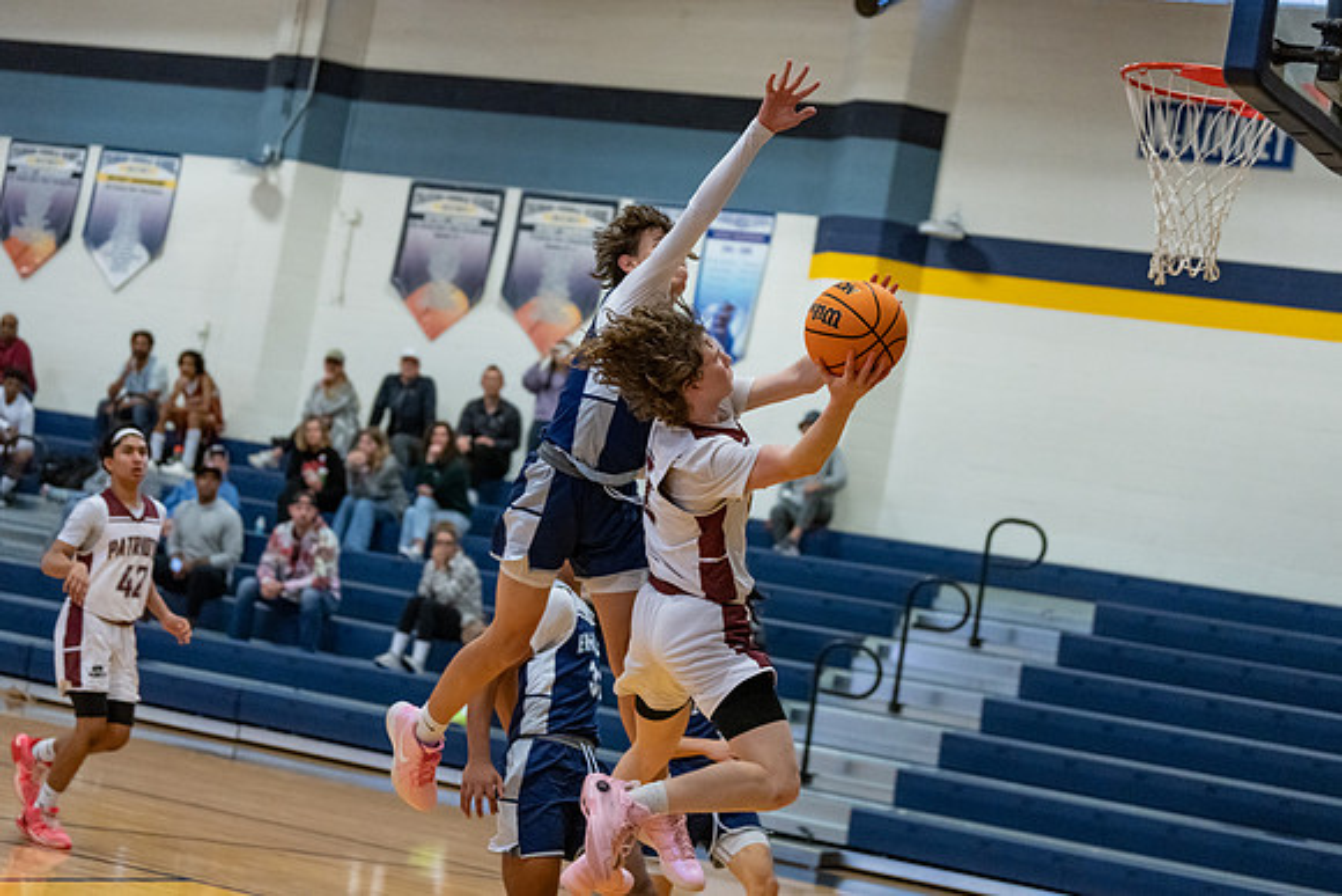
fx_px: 3022
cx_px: 649
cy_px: 450
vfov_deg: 16.9
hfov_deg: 25.0
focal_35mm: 81
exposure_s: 1/1000
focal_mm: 70
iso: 5000
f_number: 2.8
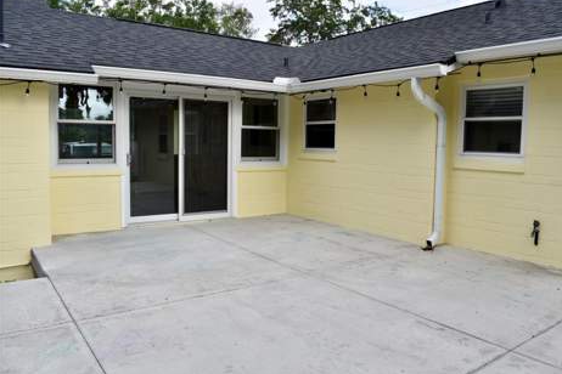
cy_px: 183
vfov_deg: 46.4
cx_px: 291
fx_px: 437
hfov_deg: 65.5
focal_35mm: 28
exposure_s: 1/250
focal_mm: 18
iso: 160
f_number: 8
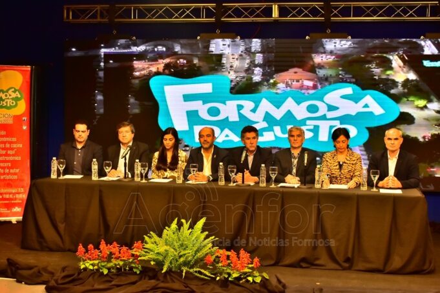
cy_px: 146
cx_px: 220
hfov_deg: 37.9
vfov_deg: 25.8
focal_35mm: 52
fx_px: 642
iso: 800
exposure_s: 1/250
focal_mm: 35
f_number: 8
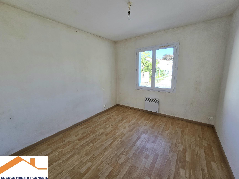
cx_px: 120
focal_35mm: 13
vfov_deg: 89.9
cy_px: 90
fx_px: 90
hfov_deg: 106.2
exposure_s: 1/115
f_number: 2.2
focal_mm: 2.2
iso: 50
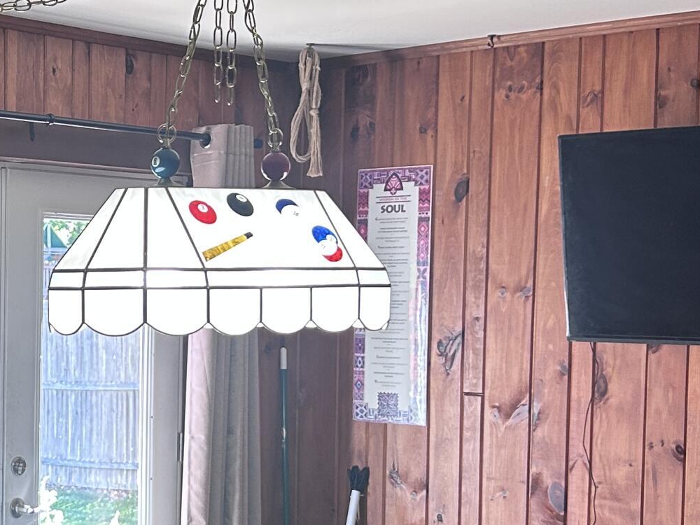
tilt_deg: -3.0
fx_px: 1577
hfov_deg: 24.1
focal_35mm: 78
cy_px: 384
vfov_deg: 18.8
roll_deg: -0.2
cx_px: 24
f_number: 1.5
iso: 125
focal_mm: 5.7
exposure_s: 1/120
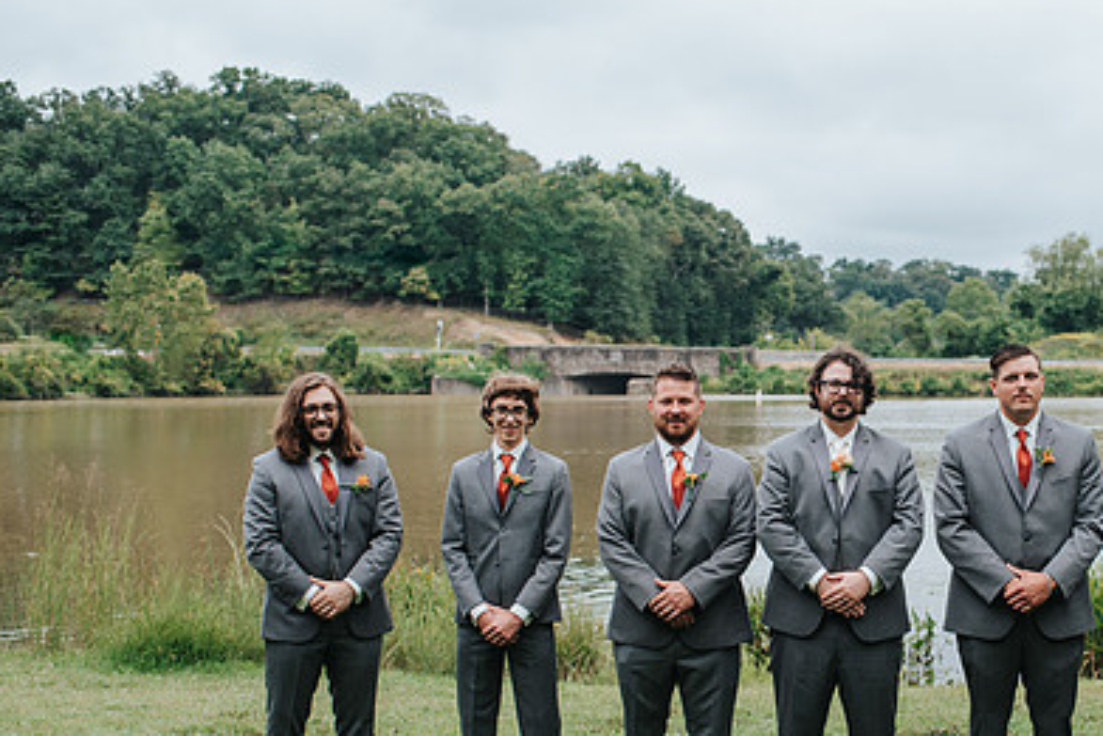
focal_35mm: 61
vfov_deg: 22.1
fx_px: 1870
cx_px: 865
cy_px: 536
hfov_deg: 32.1
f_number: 3.2
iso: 100
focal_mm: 35
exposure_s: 1/640
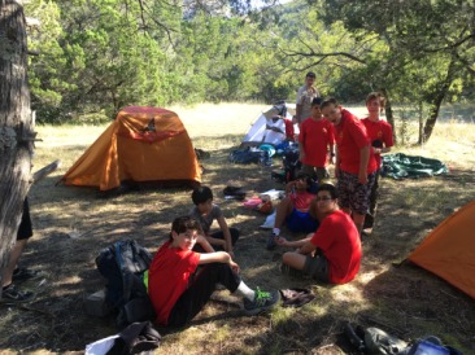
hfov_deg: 61.7
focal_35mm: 29
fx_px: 398
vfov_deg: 48.2
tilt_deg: -13.1
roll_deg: +1.0
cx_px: 238
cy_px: 178
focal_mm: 4.15
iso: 25
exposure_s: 1/120
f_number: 2.2
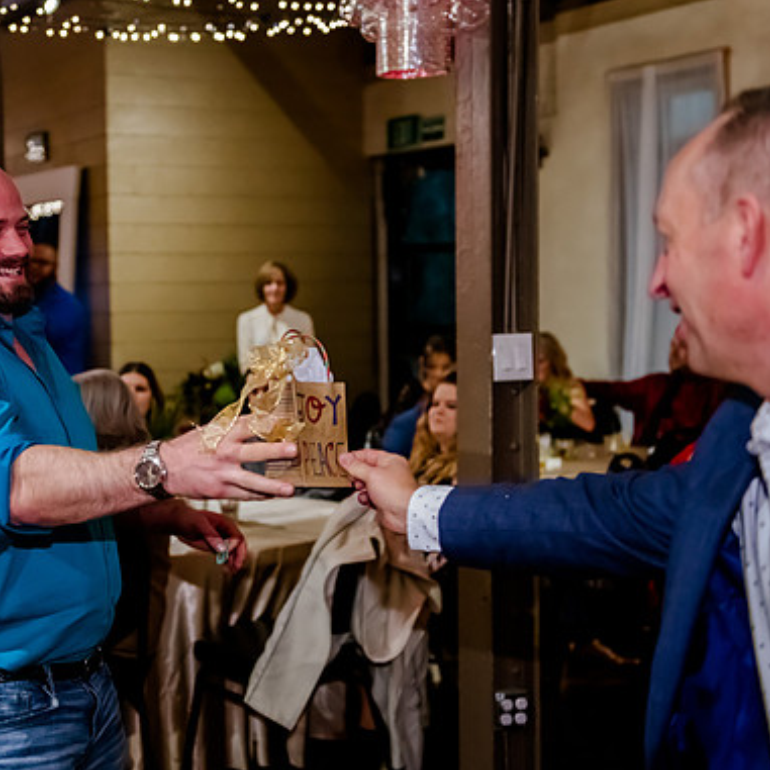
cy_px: 366
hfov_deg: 26.8
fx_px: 1585
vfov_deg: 27.3
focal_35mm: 63
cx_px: 170
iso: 5000
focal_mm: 44
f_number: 2.8
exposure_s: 1/200
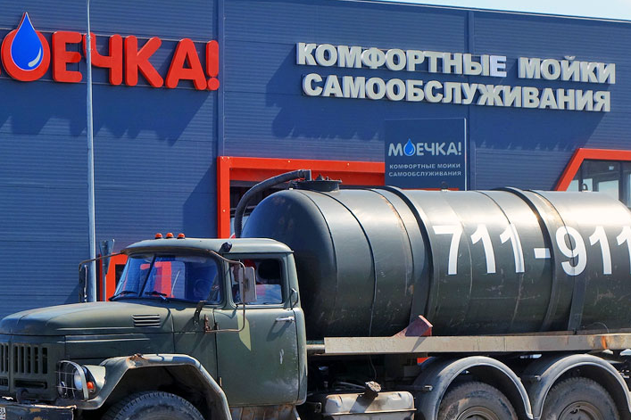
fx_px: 2260
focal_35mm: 129
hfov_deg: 15.9
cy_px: 220
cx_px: 278
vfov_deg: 10.6
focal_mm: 28.18
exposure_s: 1/500
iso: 125
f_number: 5.6
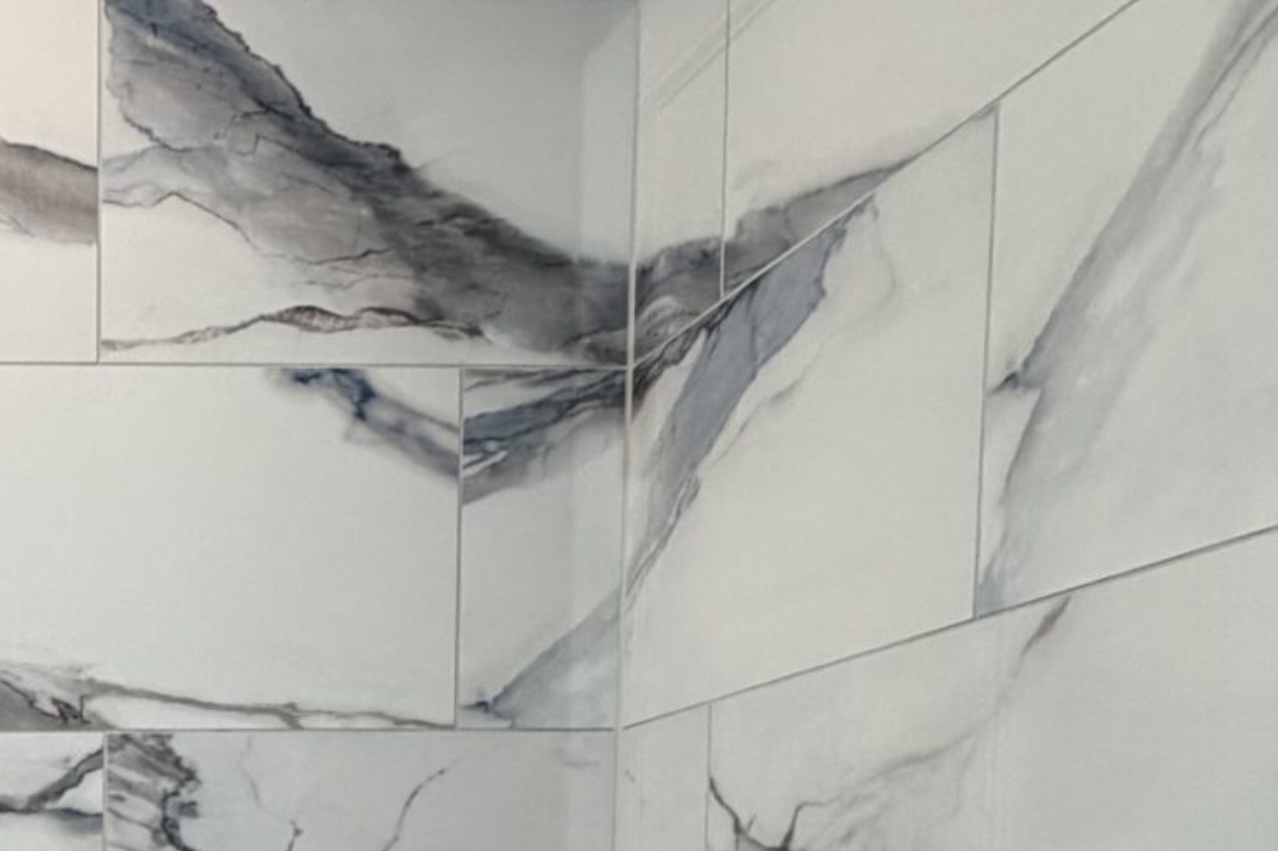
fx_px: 1810
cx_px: -177
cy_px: 1115
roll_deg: +0.6
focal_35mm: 51
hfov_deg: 33.2
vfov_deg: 23.3
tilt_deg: -4.7
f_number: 2.2
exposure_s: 1/120
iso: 160
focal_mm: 2.22
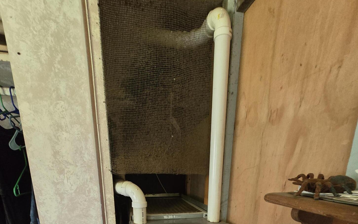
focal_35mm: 19
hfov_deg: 88.0
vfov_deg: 48.7
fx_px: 185
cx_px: 173
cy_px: 233
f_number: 2.2
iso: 1000
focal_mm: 2.2
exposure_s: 1/60
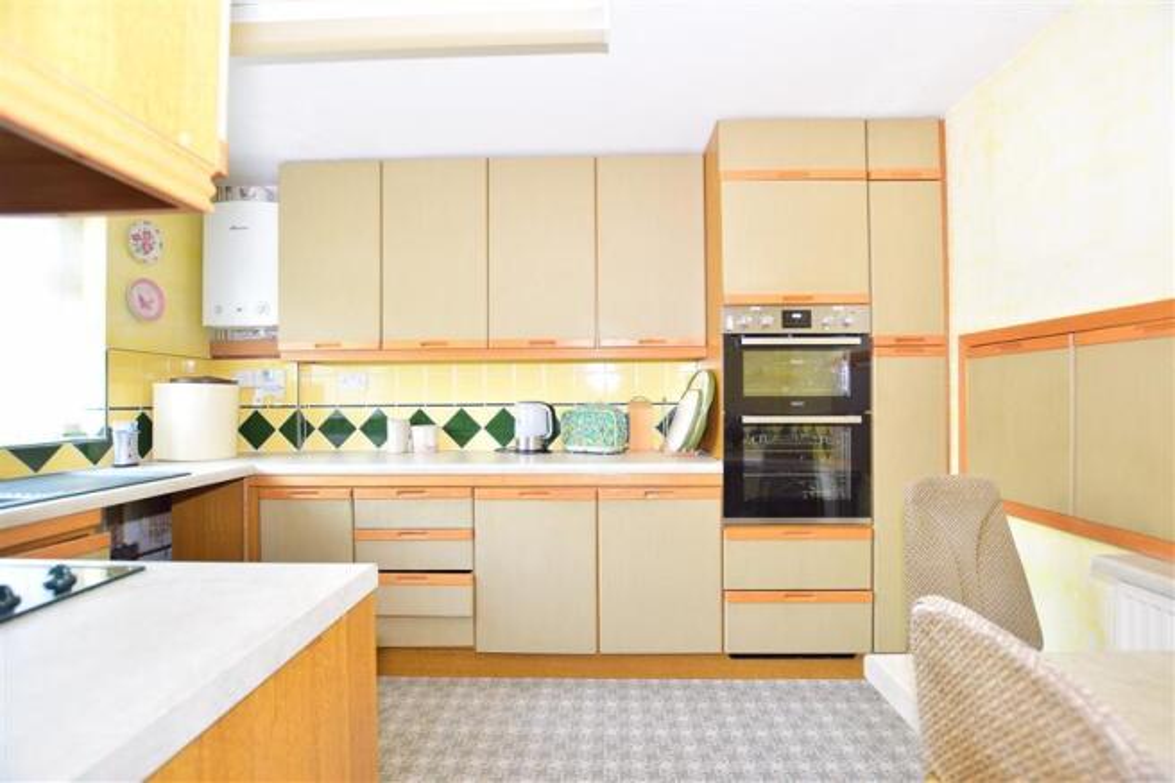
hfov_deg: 100.4
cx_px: 588
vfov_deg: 77.3
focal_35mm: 15
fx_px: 489
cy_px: 392
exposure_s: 1/8
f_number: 5
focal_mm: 10
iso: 200
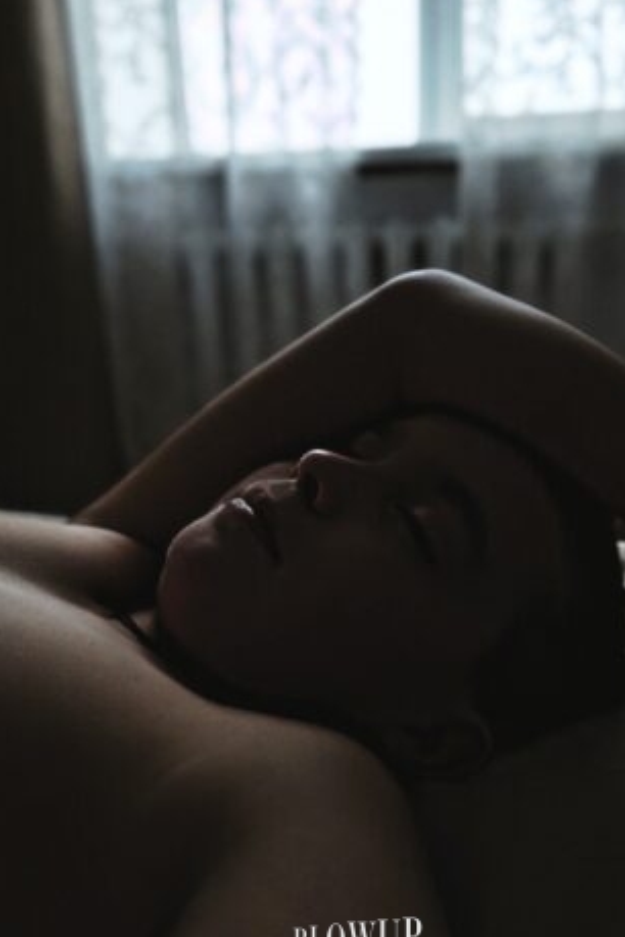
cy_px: 465
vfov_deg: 71.5
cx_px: 357
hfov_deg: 51.1
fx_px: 651
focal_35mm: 25
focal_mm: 5.35
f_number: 1.7
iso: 160
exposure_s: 1/100
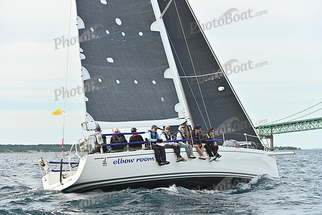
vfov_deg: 15.9
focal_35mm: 86
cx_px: 161
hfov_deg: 23.6
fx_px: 769
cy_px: 108
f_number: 5
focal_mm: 86
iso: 320
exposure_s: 1/1000
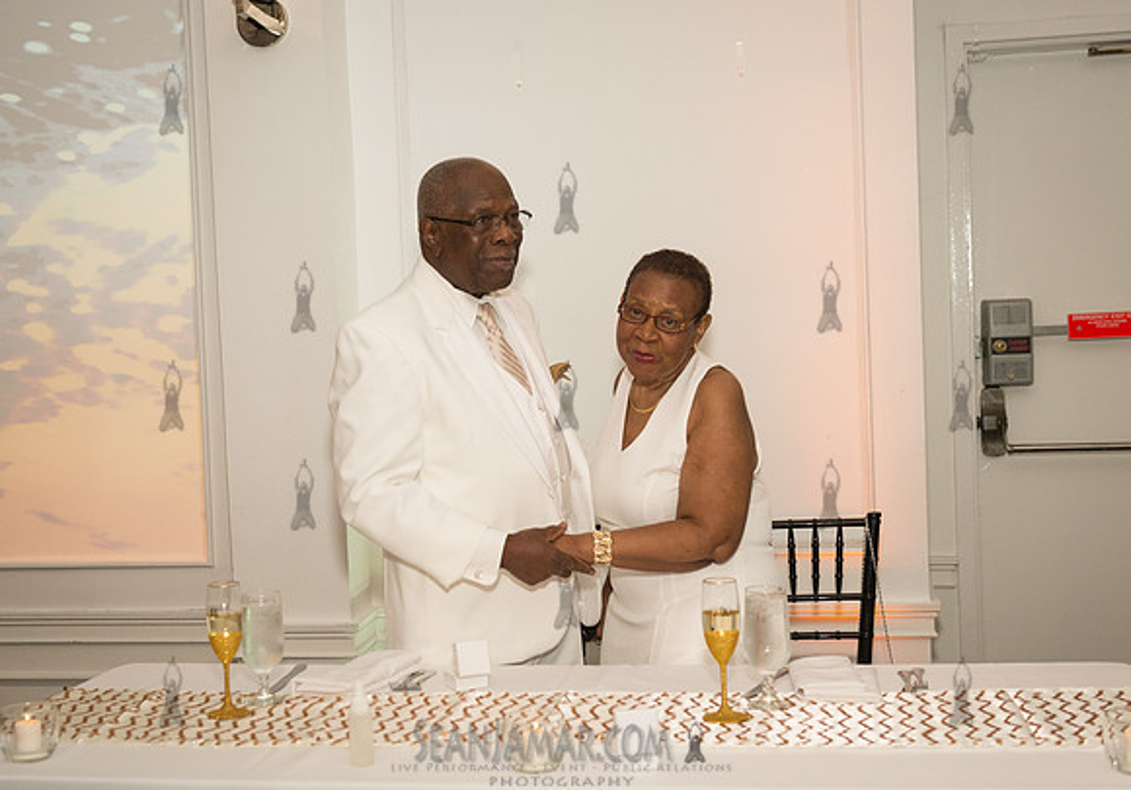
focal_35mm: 47
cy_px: 409
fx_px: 1511
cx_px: 520
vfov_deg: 29.3
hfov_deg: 41.0
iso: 2500
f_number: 4
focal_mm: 40
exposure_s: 1/500
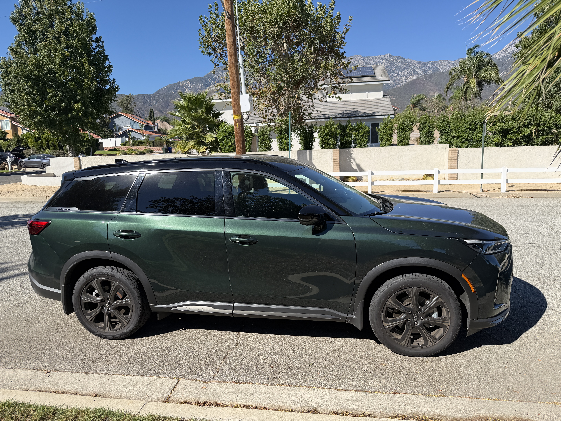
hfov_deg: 71.6
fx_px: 389
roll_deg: +2.3
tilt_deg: -9.4
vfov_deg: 56.8
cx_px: 280
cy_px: 210
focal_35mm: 24
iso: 80
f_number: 1.78
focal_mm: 6.76
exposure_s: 1/3953
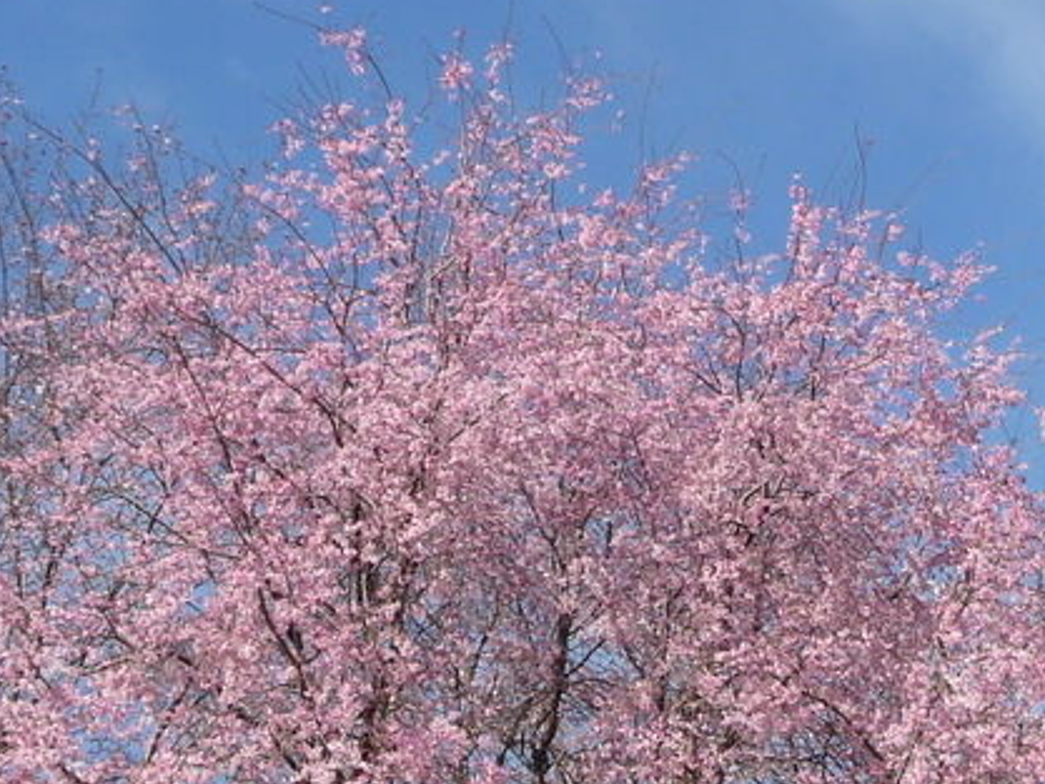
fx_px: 3473
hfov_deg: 16.9
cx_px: 887
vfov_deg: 12.7
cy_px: 812
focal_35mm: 115
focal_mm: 6.7
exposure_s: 1/800
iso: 100
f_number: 3.9
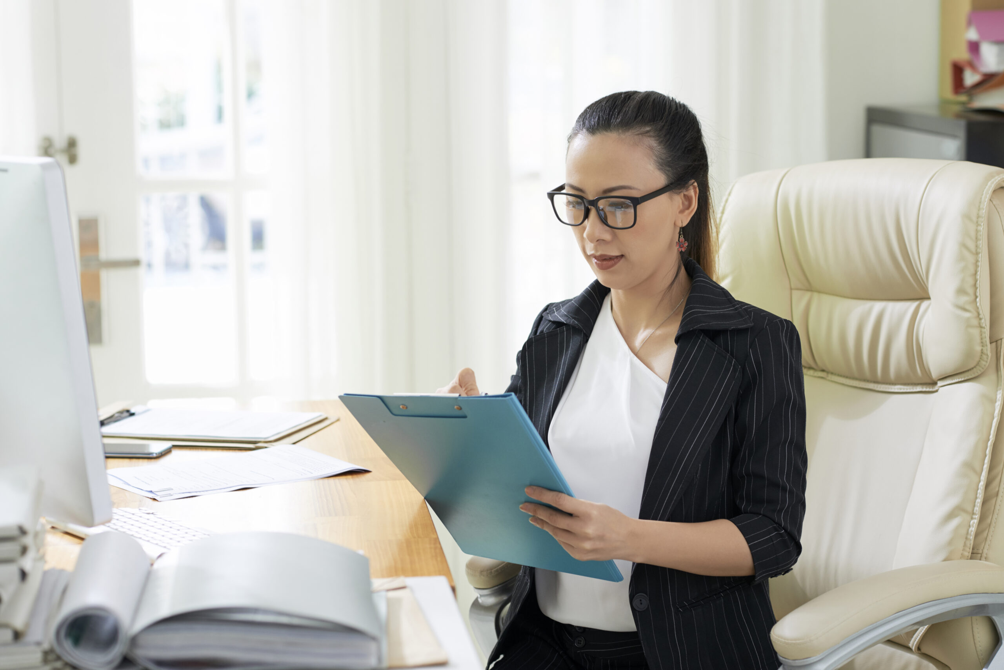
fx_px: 2371
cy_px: 335
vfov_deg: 16.1
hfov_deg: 23.9
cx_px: 502
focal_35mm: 85
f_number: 4
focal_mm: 85
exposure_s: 1/125
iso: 400
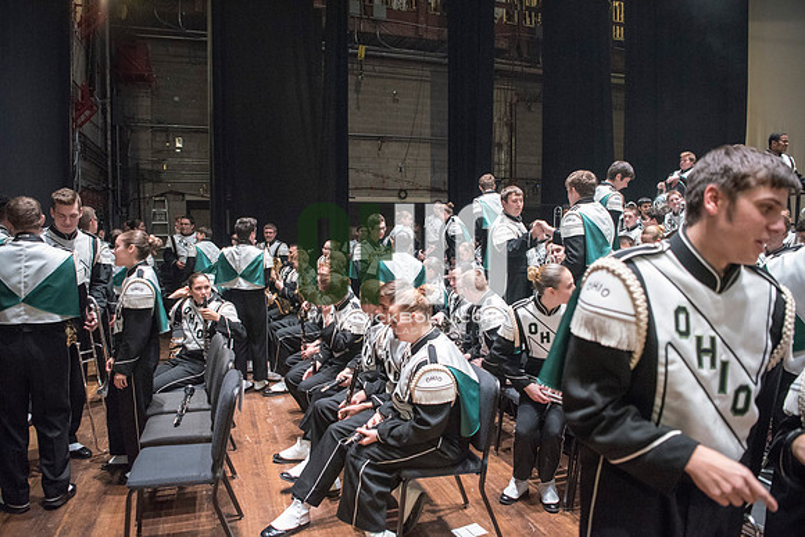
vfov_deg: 53.2
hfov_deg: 73.7
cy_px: 268
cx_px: 402
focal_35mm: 24
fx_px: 537
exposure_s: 1/160
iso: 4000
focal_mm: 24
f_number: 2.8
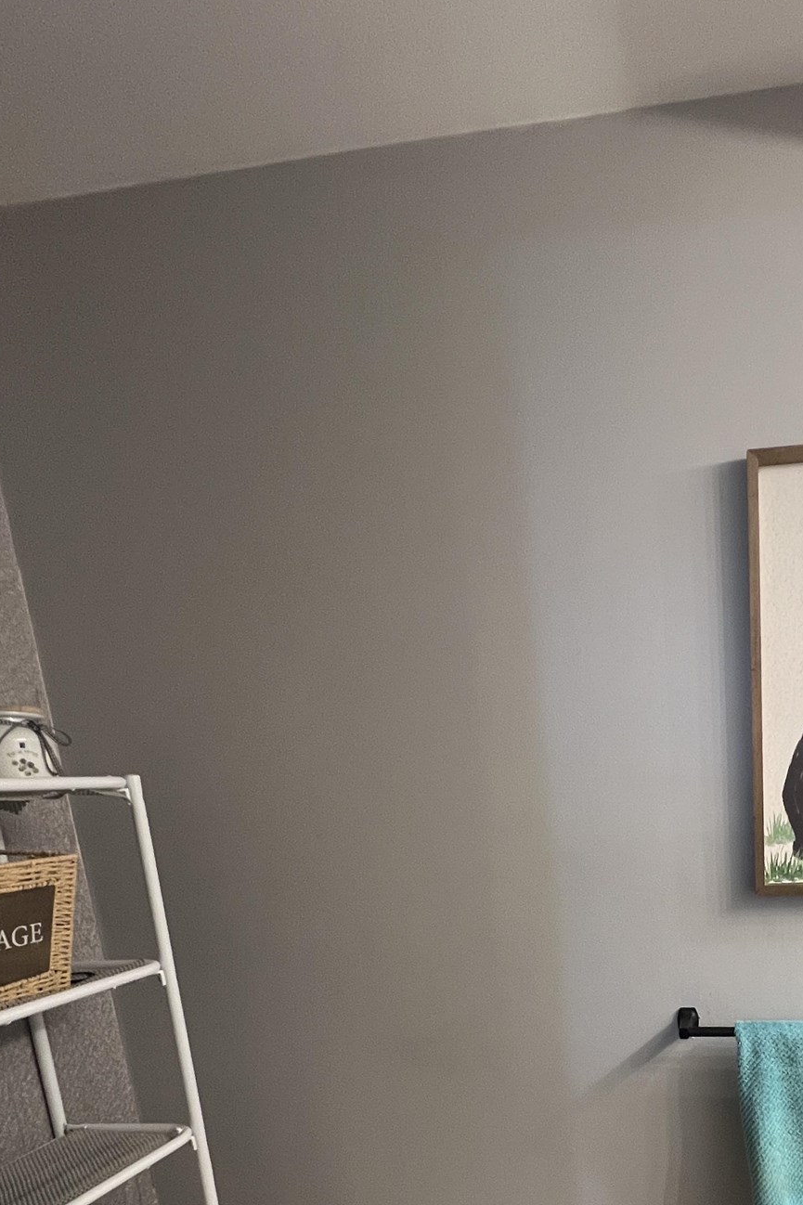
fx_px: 803
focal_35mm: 24
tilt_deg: -14.5
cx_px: 660
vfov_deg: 65.7
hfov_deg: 49.5
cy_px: 997
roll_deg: +2.7
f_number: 1.8
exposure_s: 1/60
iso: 250
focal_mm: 1.57
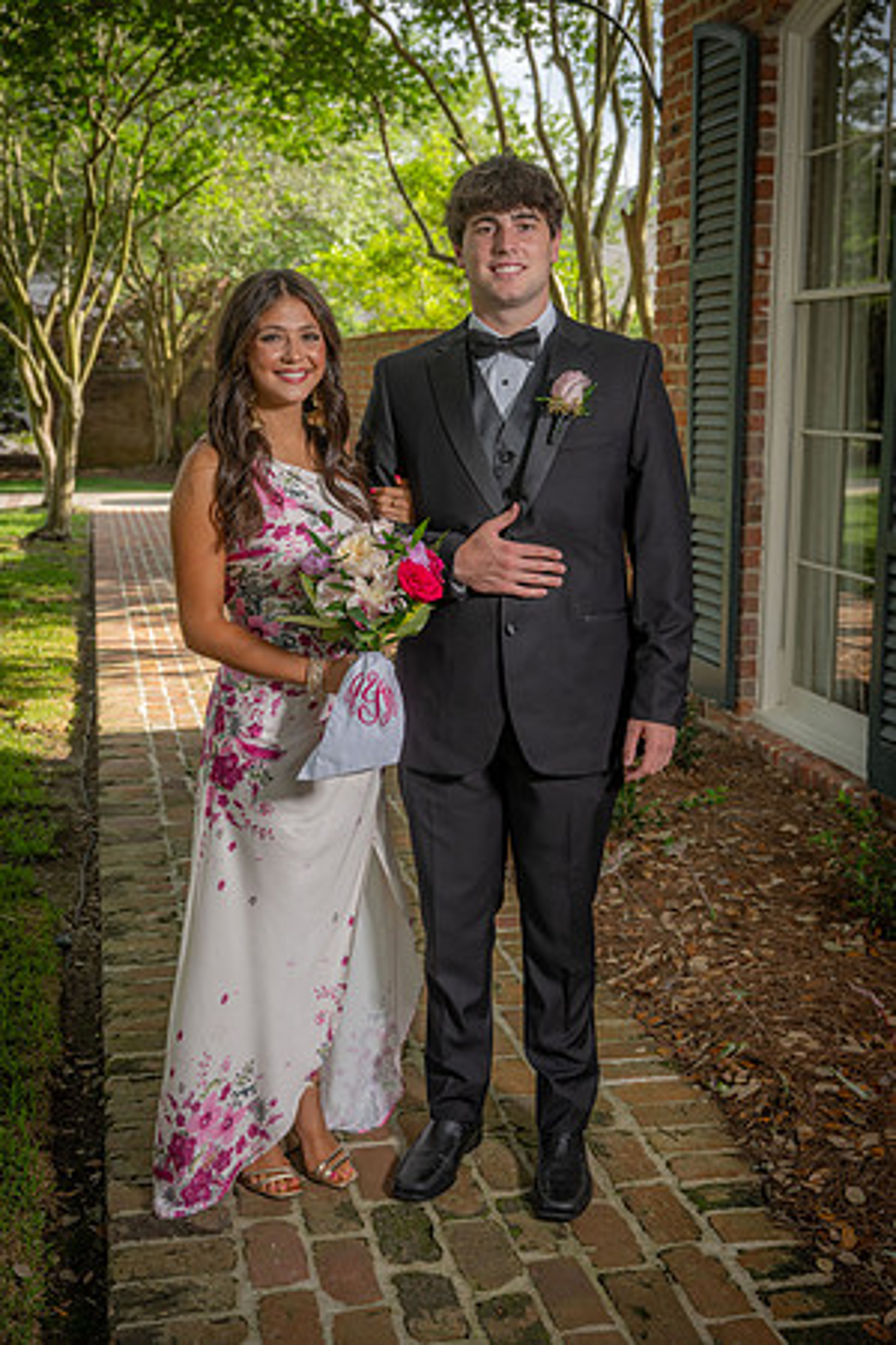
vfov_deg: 46.4
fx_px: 1568
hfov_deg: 31.9
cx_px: 448
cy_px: 672
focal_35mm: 42
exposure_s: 1/160
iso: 100
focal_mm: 42
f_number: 5.6
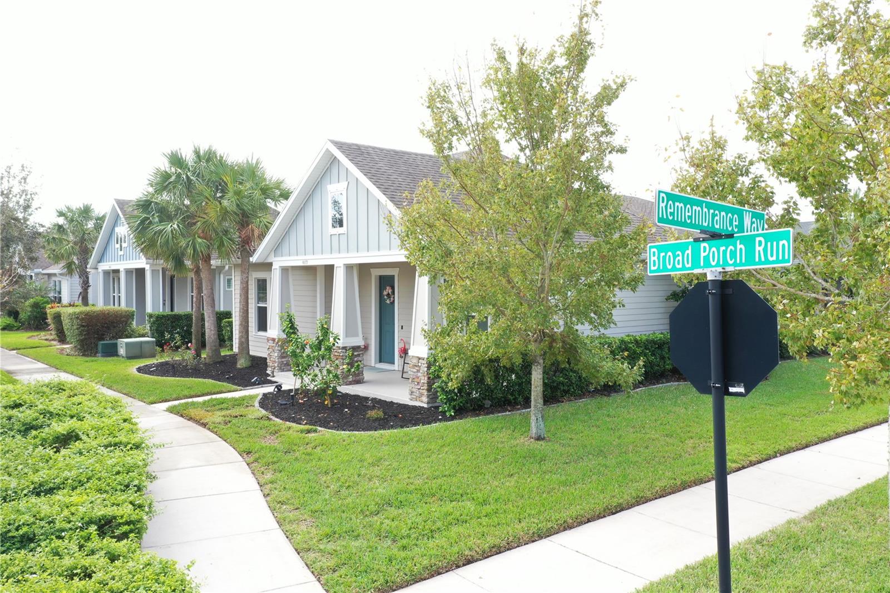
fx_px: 692
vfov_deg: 46.4
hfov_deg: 65.5
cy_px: 296
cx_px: 445
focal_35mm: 28
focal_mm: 10.26
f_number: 5.6
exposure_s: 1/100
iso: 100
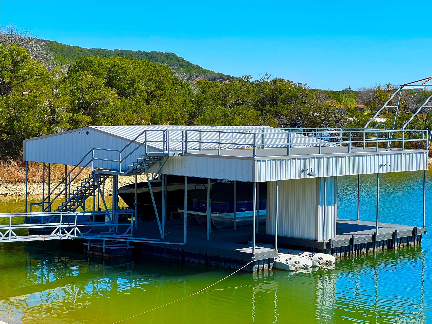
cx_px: 216
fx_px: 961
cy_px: 162
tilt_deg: -3.2
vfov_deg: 19.1
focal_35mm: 77
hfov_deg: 25.3
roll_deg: -0.4
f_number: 2.8
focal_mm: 9
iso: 32
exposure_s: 1/626
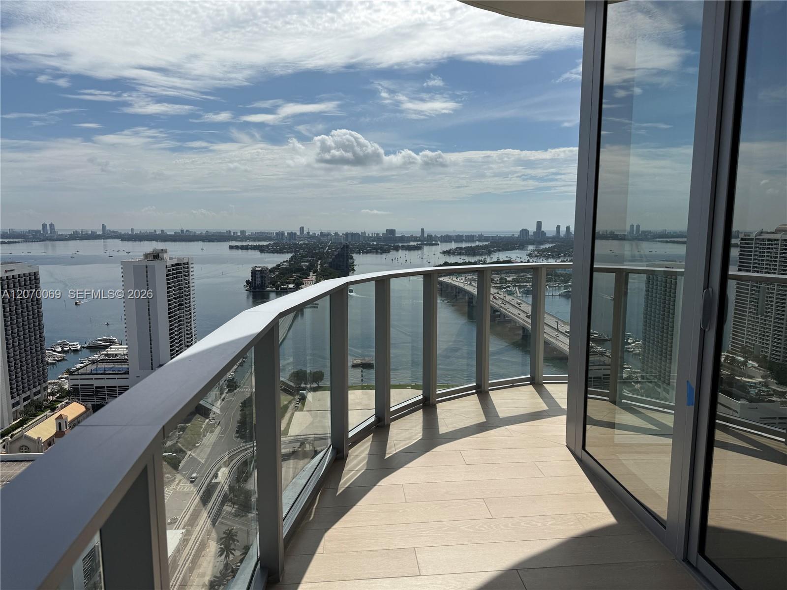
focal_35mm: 24
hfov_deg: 71.6
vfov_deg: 56.8
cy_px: 295
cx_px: 394
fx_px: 546
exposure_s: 1/14286
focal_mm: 6.76
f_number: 1.78
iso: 80
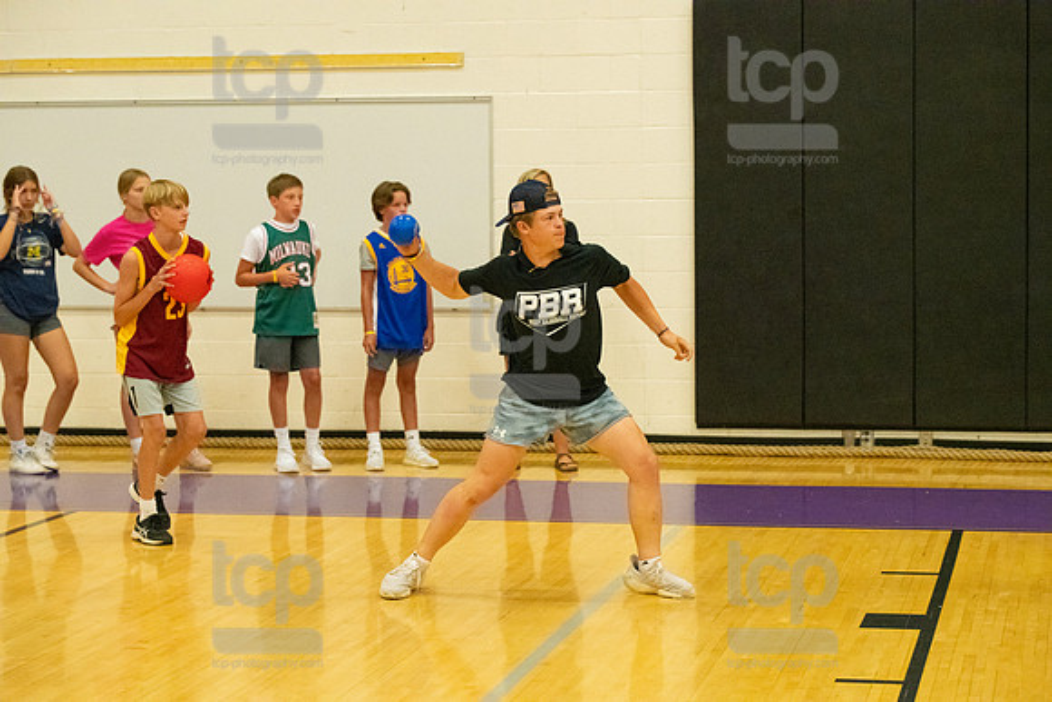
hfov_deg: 22.6
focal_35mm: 90
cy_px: 351
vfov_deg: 15.2
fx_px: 2630
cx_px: 526
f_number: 4.5
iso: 6400
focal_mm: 90
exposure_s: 1/800
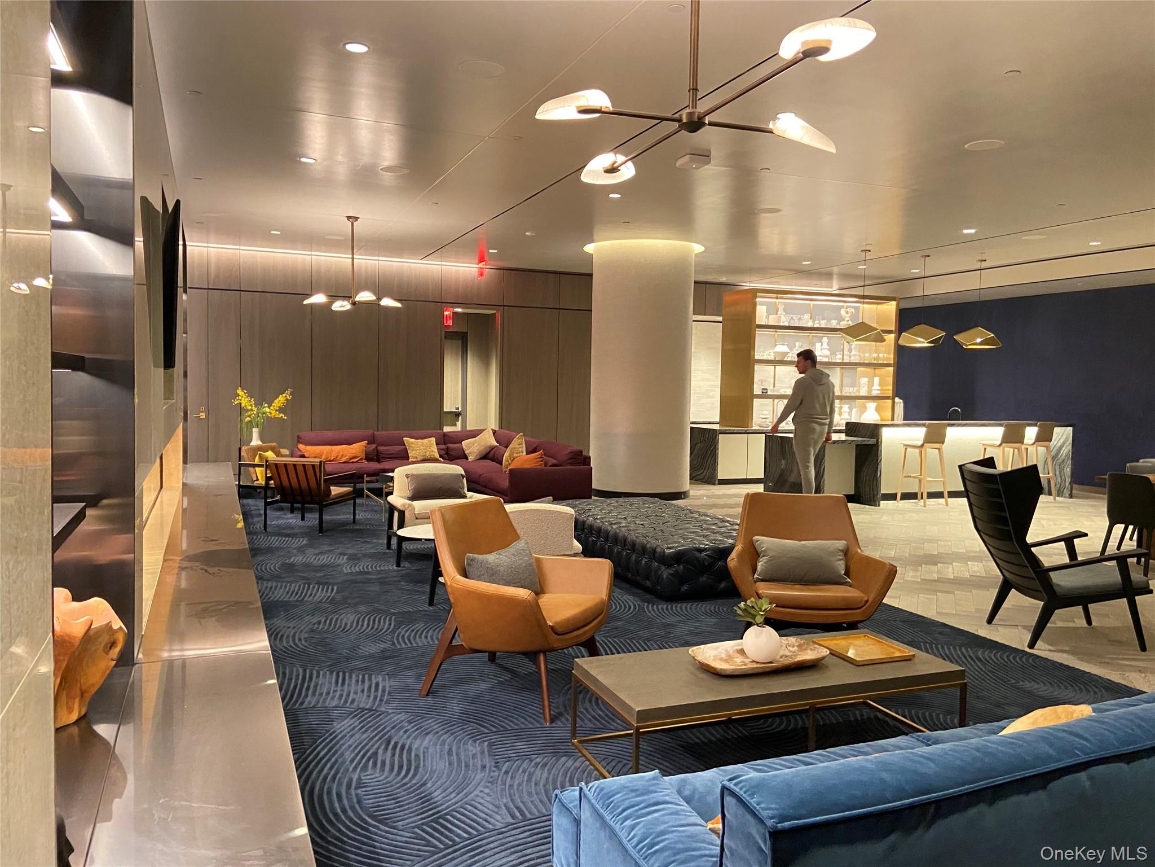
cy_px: 434
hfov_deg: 67.3
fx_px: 868
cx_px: 578
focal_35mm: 26
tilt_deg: -3.0
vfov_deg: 53.1
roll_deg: -1.2
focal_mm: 4.25
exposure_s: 1/30
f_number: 1.8
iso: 640
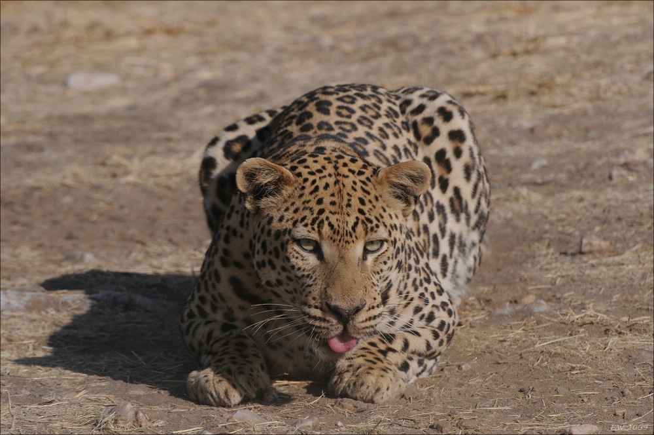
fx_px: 10886
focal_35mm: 600
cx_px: 327
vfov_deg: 2.3
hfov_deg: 3.4
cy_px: 218
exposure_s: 1/1600
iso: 400
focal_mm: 400
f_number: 7.1
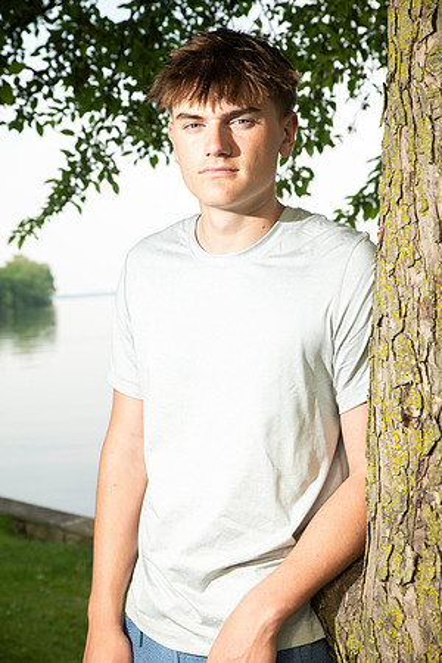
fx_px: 1105
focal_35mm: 60
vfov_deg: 33.4
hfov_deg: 22.6
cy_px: 332
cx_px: 221
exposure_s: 1/160
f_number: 7.1
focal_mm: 60
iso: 200
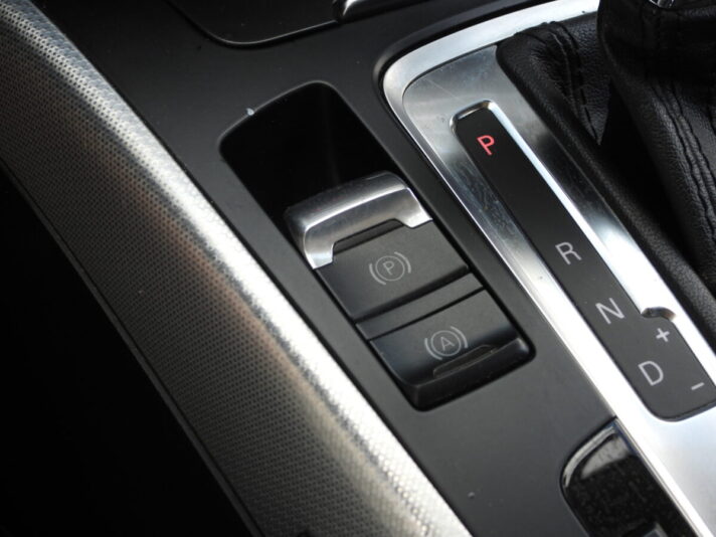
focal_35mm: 75
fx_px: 1551
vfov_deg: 19.6
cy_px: 268
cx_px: 358
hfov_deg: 26.0
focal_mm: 13.5
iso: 100
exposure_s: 1/125
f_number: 3.5
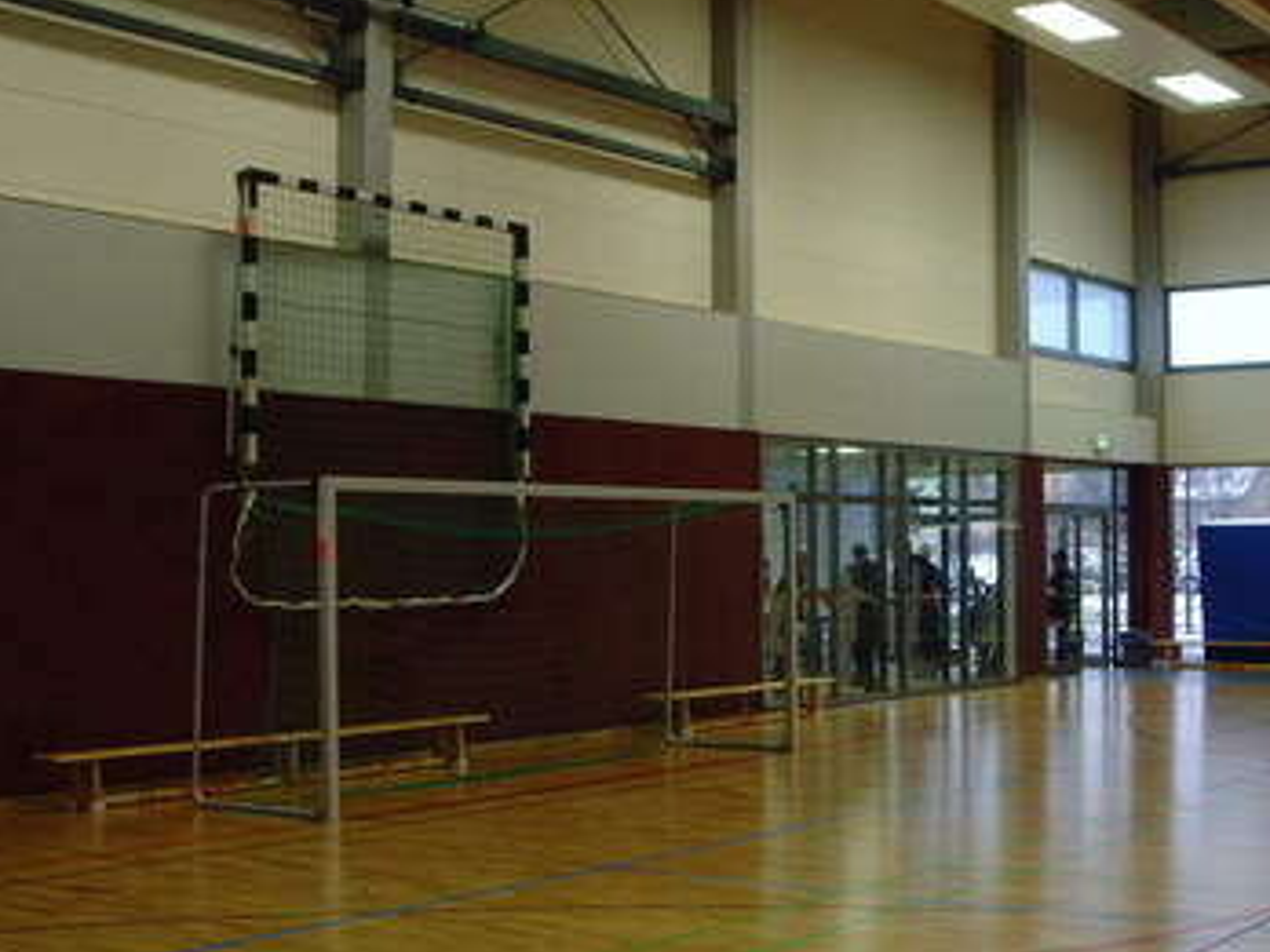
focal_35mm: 56
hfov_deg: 34.2
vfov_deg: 26.1
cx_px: 785
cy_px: 509
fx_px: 2055
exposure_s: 1/45
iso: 200
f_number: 3.5
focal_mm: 6.6
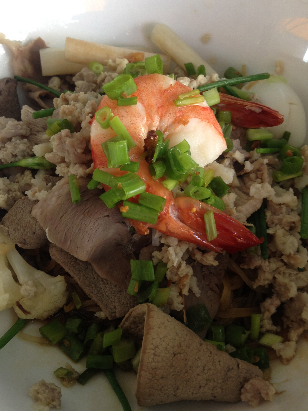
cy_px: 201
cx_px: 150
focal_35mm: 40
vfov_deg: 46.8
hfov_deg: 36.0
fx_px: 475
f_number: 2.4
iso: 64
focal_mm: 4.28
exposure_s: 1/24
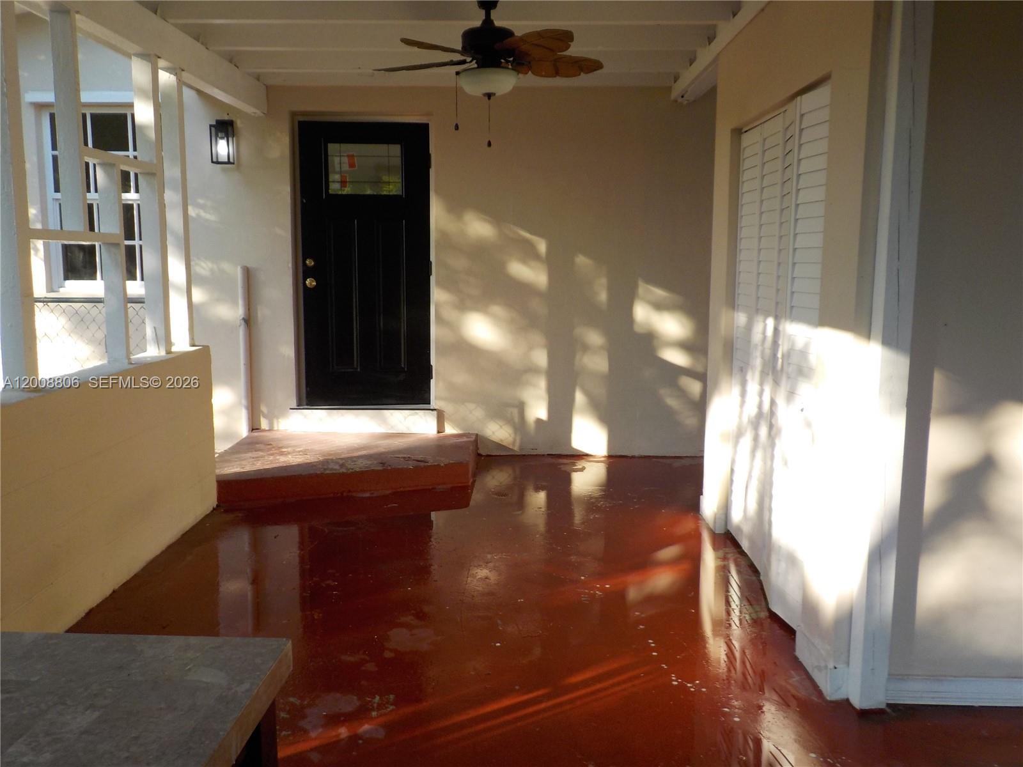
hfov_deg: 60.0
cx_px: 512
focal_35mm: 30
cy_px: 384
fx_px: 887
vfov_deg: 46.8
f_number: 3.3
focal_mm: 4.1
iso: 125
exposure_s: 1/250
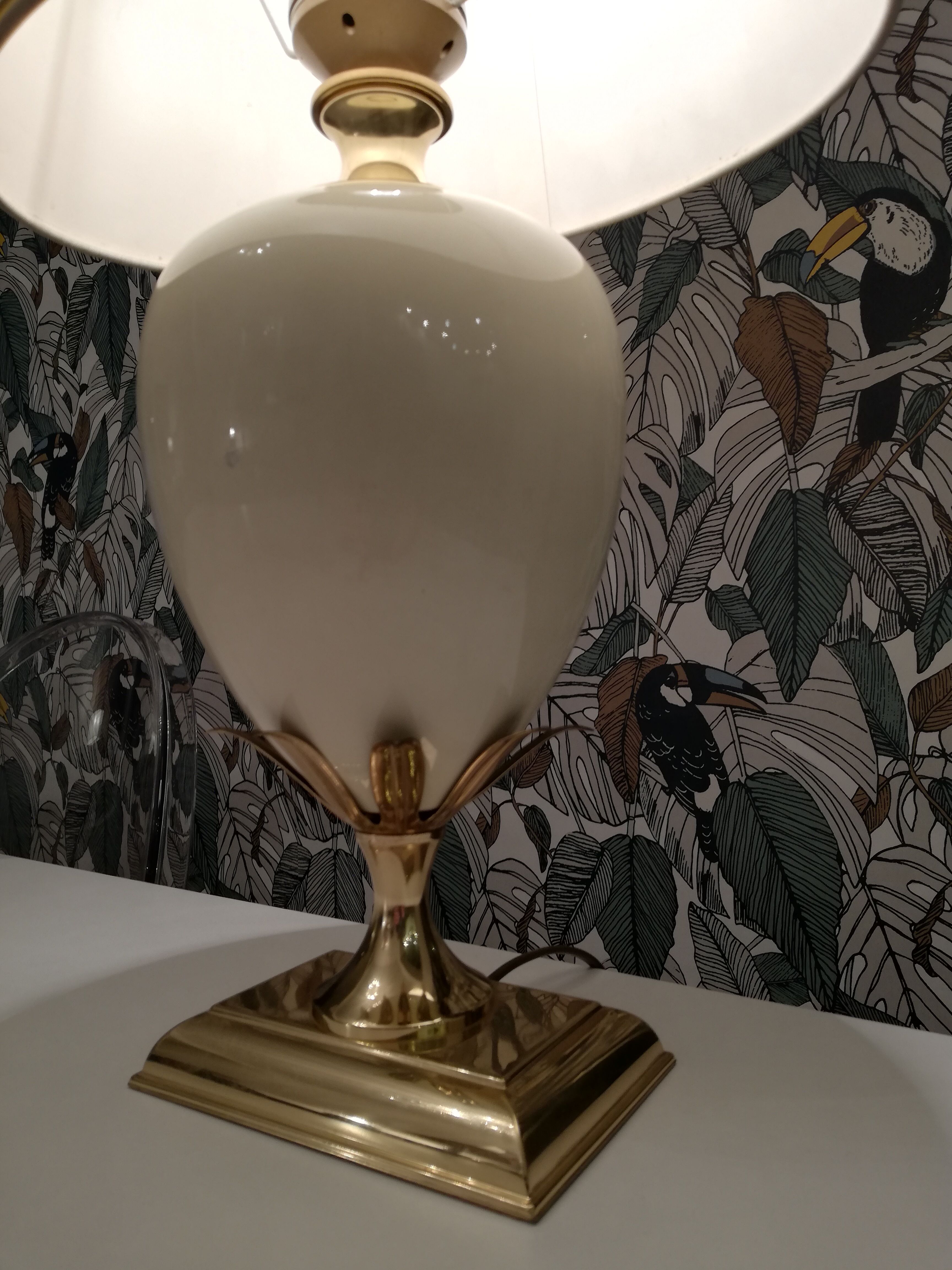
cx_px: 476
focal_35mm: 26
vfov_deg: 67.3
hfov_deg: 53.1
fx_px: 953
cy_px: 635
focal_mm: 3.81
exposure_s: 1/50
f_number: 2.2
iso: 64
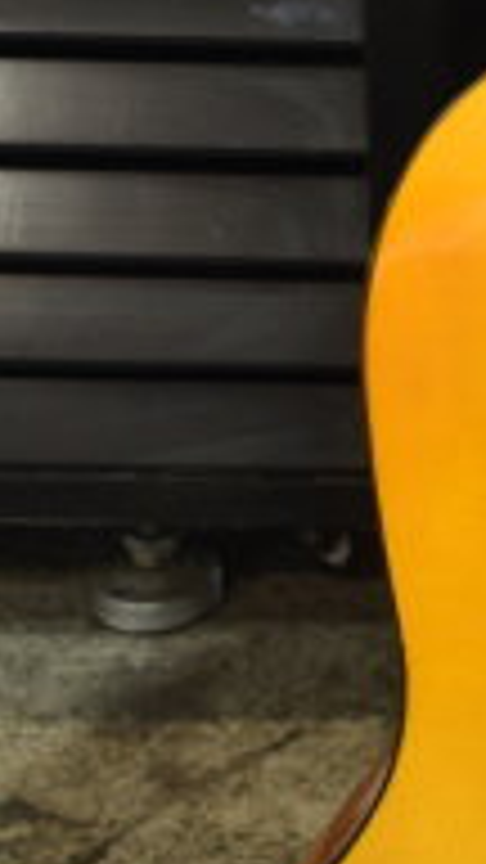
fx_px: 3436
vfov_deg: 14.0
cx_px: 1292
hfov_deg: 7.4
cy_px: -110
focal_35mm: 150
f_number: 3.5
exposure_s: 1/30
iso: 250
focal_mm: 20
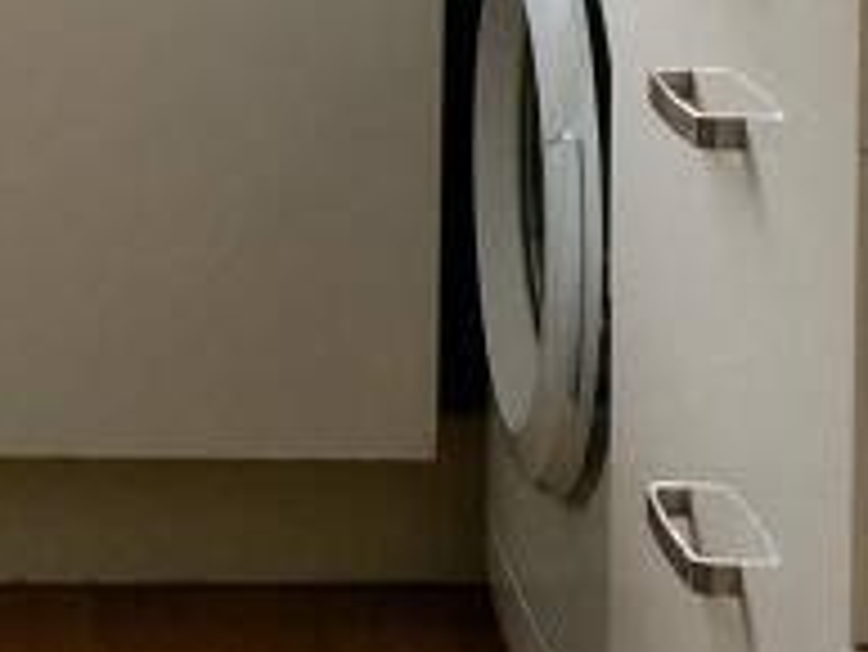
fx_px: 3864
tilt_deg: -6.3
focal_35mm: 154
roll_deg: -1.0
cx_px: -225
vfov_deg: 9.1
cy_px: -616
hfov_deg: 12.5
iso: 32
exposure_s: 1/50
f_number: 2.2
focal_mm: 4.15
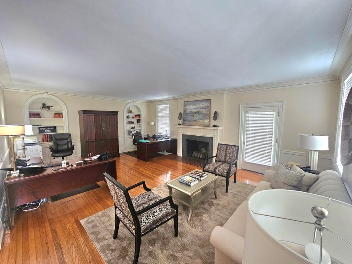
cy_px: 132
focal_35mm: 13
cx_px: 176
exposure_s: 1/40
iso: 320
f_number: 2.2
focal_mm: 2.2
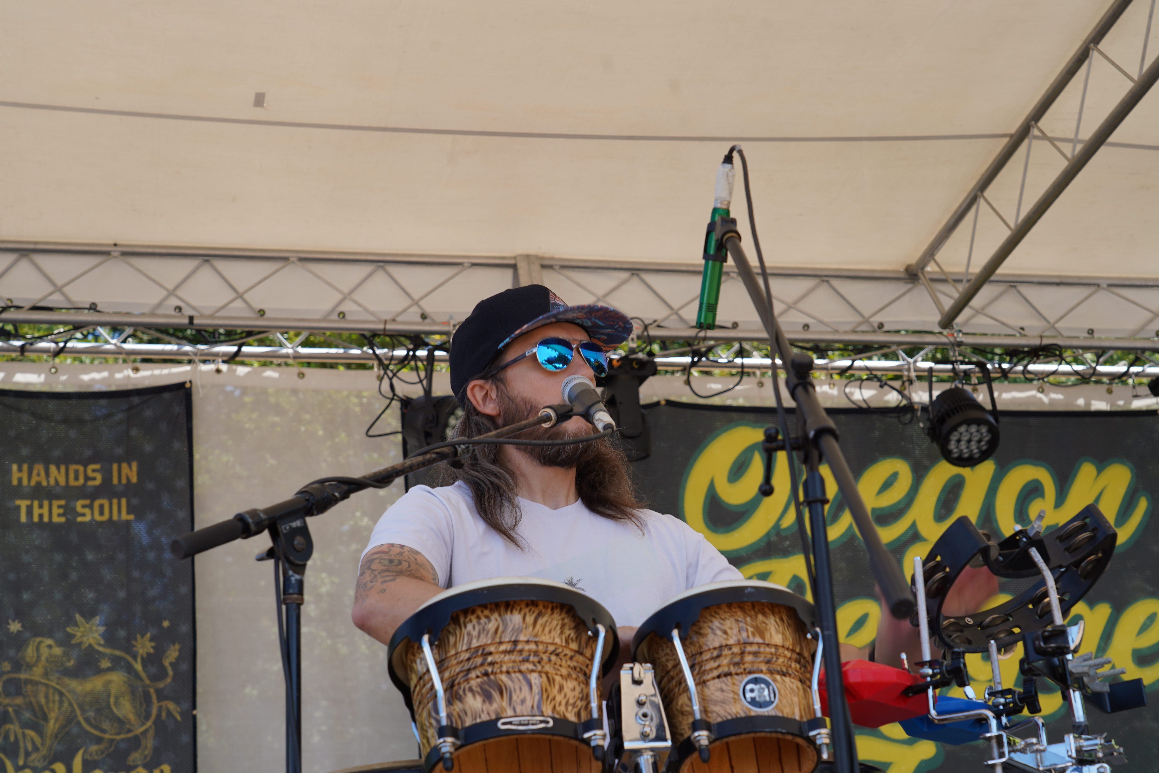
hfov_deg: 30.1
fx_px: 2157
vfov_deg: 20.3
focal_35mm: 67
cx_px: 580
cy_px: 386
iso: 125
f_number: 8
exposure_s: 1/160
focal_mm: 67
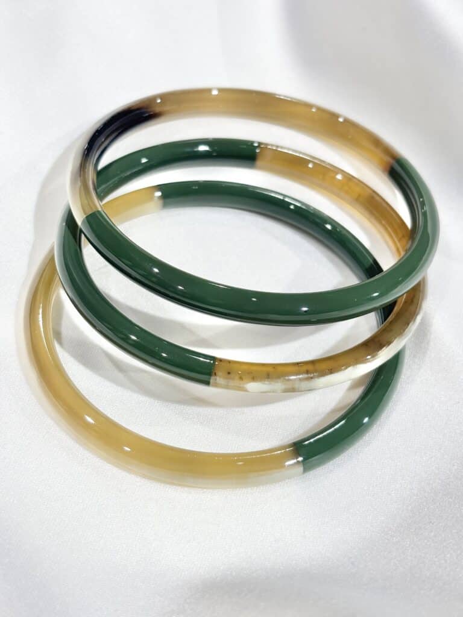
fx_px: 927
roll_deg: +0.4
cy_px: 308
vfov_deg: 36.8
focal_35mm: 52
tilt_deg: -43.2
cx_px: 232
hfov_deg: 28.0
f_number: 1.6
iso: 32
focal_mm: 5.96
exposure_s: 1/170
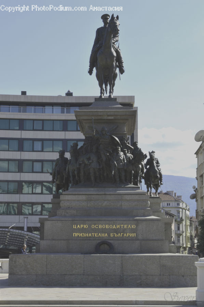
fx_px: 614
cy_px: 154
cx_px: 102
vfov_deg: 28.1
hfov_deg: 18.9
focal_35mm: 72
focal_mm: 48
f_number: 25
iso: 200
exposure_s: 1/40
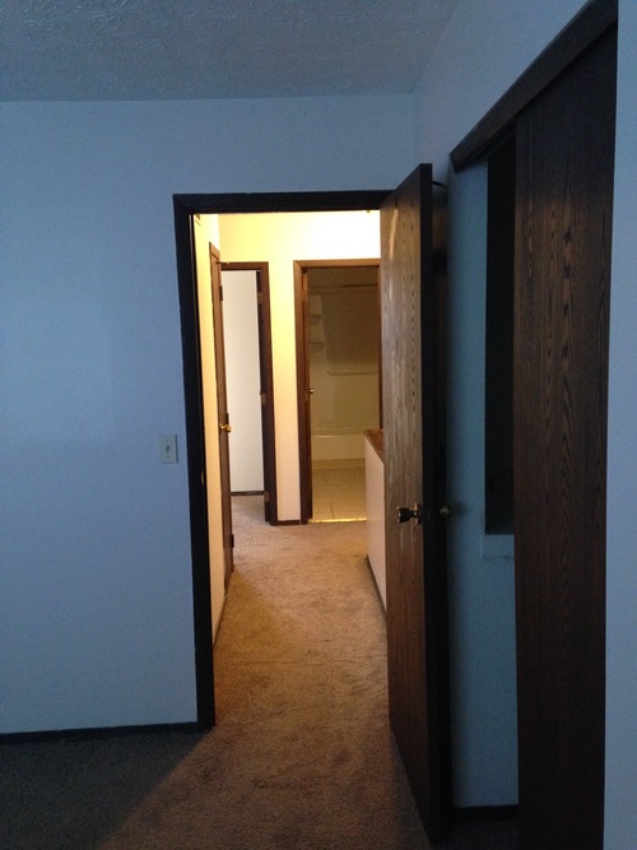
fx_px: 810
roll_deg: +2.0
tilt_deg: -7.7
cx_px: 318
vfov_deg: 55.4
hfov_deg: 42.9
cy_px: 425
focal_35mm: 33
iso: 400
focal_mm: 4.12
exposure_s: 1/15
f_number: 2.4
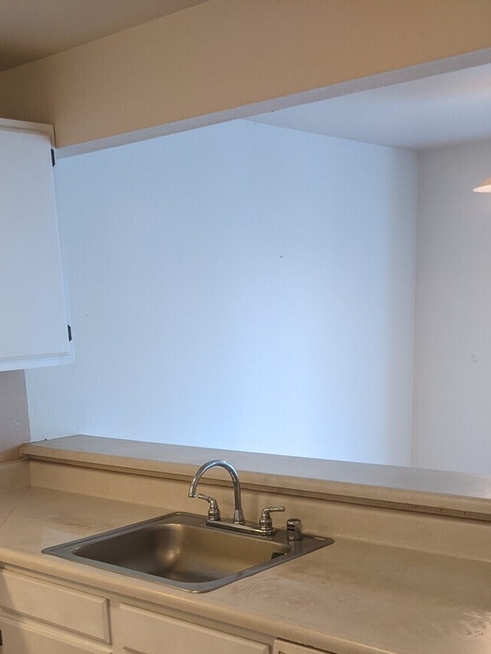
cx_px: 219
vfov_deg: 40.0
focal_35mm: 45
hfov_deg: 32.2
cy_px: 543
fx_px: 851
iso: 76
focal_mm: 4.44
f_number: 1.8
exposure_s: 1/24
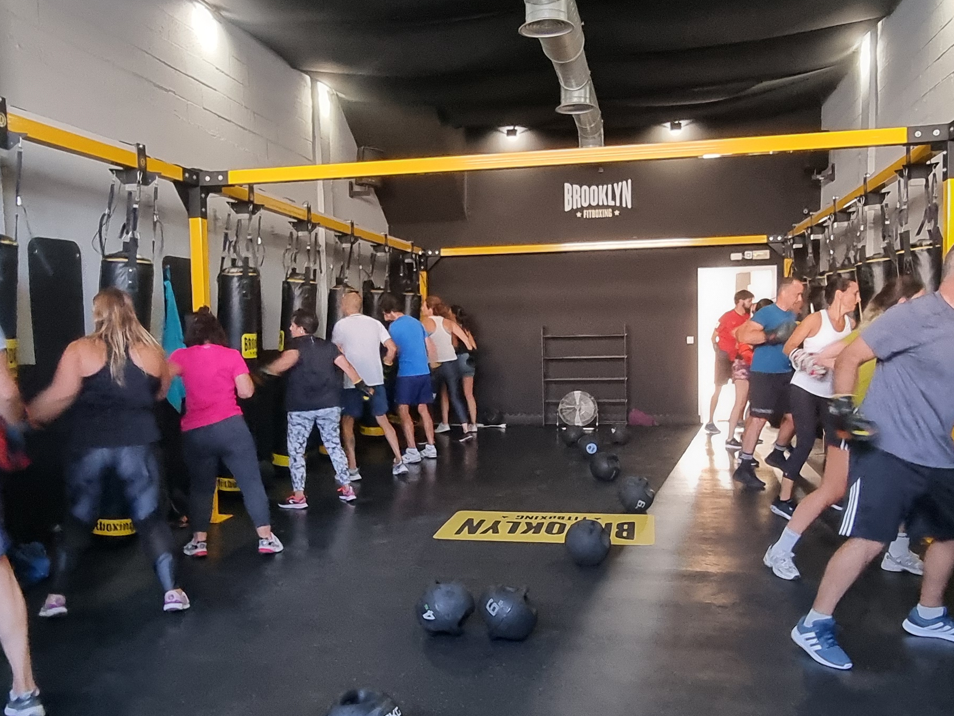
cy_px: 393
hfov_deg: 61.6
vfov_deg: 48.2
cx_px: 454
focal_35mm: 29
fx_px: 799
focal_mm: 2.2
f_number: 2.2
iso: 640
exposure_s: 1/33
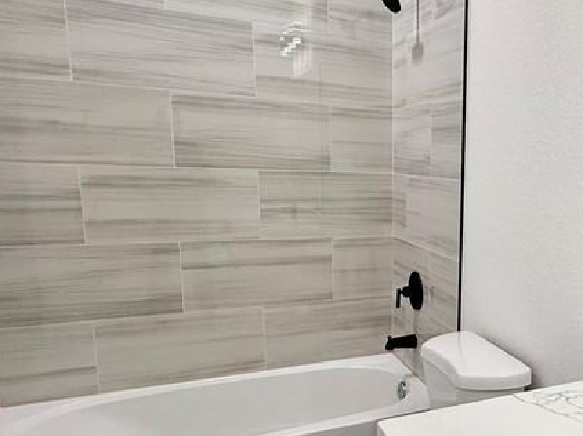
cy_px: 262
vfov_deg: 41.6
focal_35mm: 34
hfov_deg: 47.4
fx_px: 572
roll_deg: -2.9
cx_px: 544
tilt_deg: -9.2
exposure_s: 1/120
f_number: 2.2
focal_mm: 2.22
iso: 125
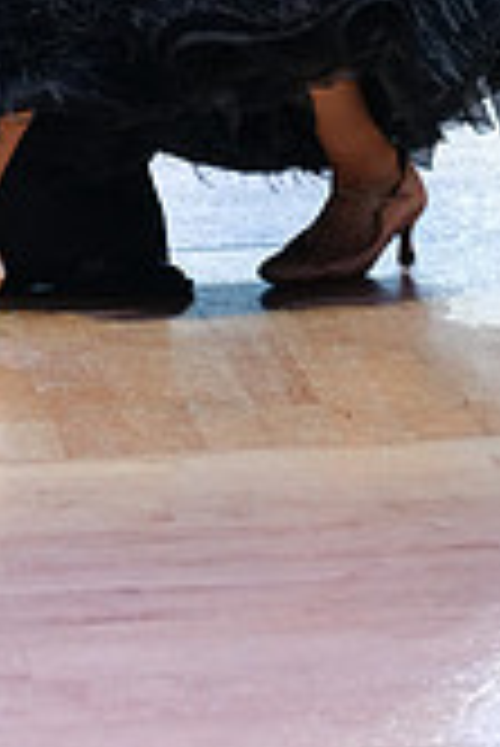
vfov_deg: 7.8
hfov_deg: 5.3
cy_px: -432
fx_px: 5384
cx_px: 74
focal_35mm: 259
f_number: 4
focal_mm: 74
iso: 2500
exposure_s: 1/400
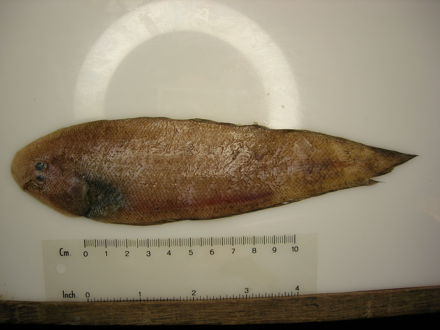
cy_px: 165
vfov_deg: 37.7
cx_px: 220
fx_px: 483
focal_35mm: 38
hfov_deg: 49.0
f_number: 2.8
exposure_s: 1/76.8
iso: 64
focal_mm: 7.8
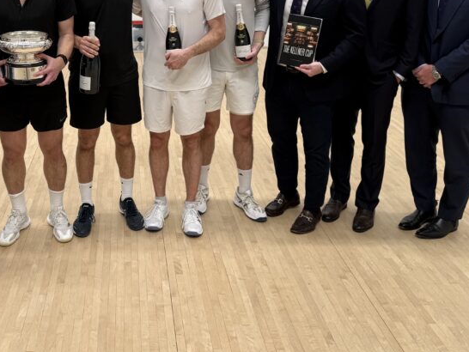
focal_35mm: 45
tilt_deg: -13.0
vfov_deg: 31.4
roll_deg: +0.9
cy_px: 73
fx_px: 610
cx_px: 116
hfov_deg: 40.8
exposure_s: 1/196
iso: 64
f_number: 1.78
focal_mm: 6.76
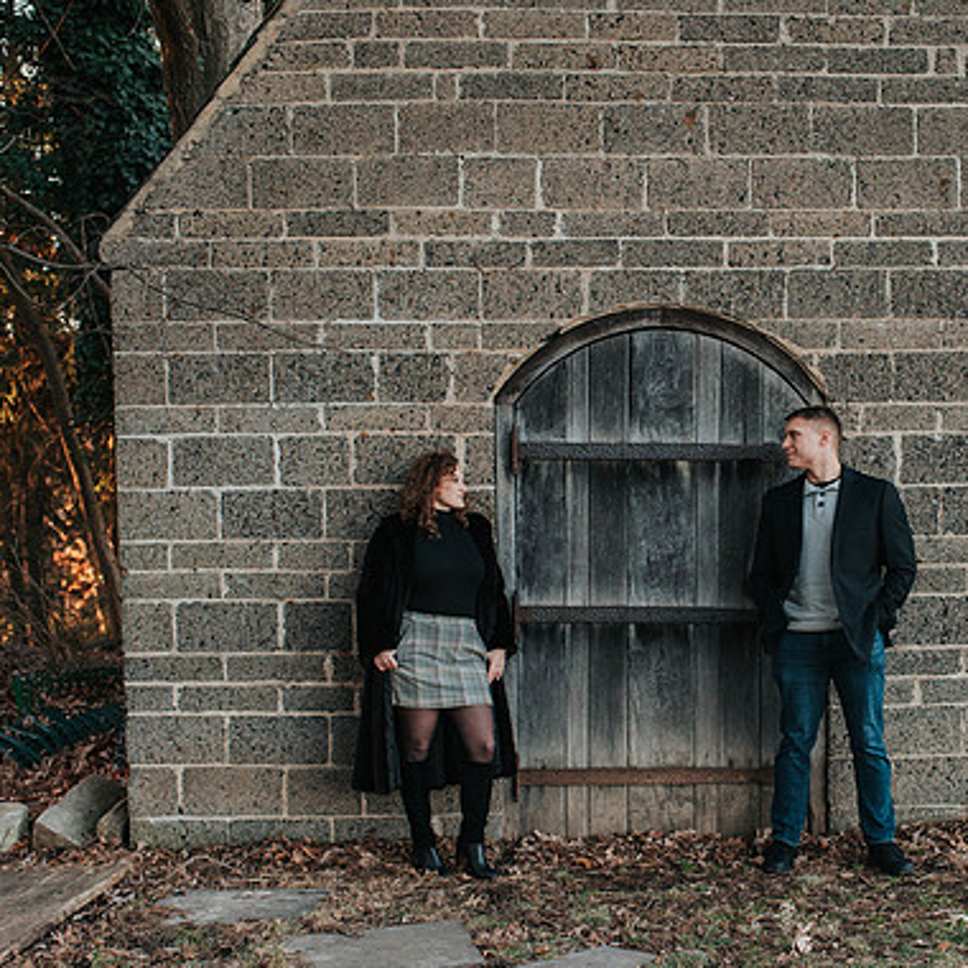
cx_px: 687
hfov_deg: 30.7
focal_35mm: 55
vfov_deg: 31.0
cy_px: 591
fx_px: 1740
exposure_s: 1/500
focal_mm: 35
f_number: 2.8
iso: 800
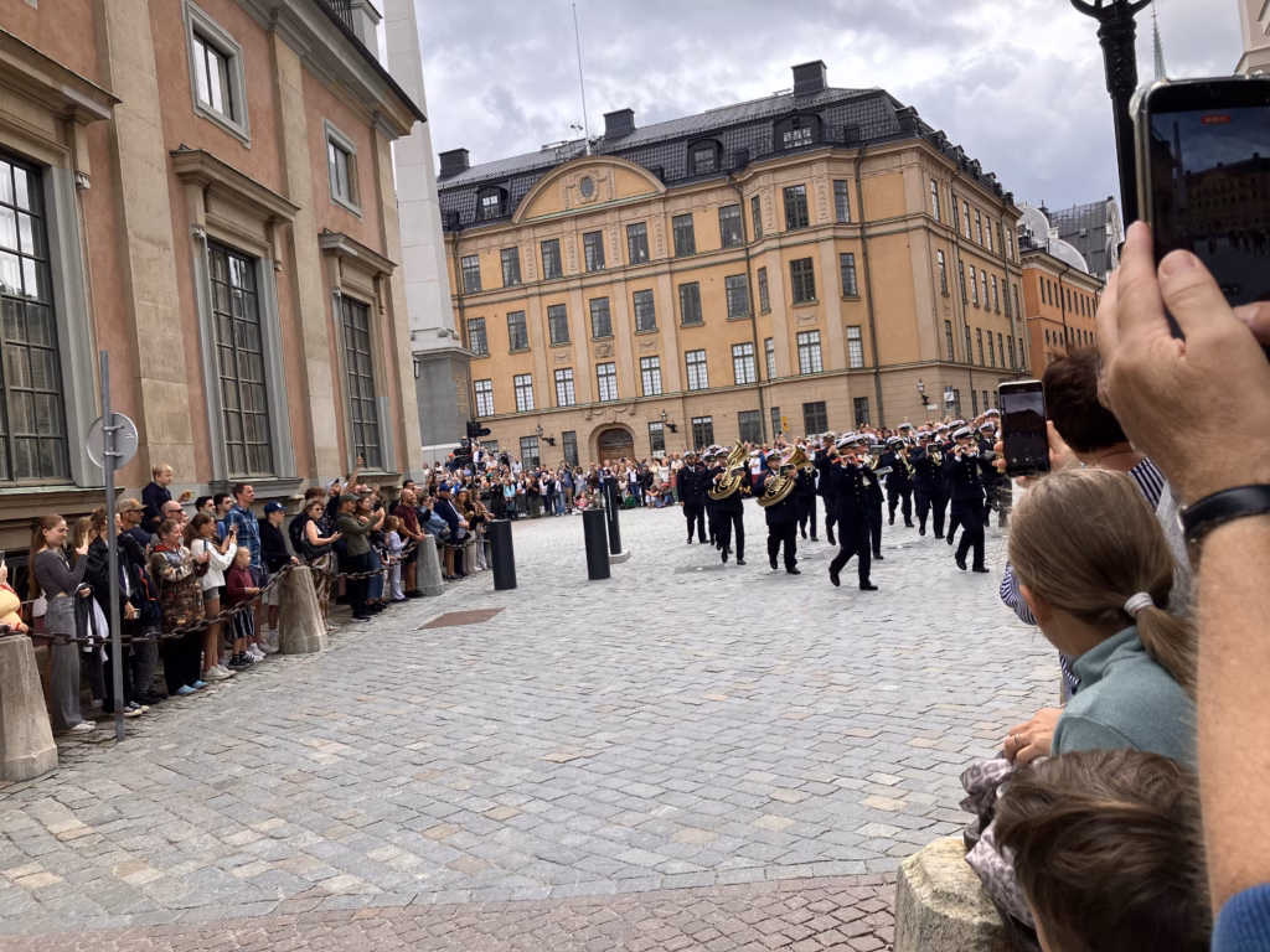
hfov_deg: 63.4
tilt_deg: +0.6
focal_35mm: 28
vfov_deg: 49.7
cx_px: 635
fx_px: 1027
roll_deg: +5.2
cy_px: 476
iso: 32
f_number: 1.8
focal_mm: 3.99
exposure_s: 1/565
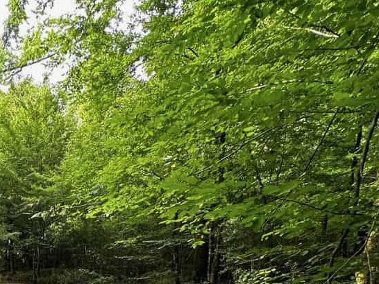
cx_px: -11
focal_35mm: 35
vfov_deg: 34.8
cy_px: 315
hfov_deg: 43.9
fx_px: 383
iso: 100
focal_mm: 2.2
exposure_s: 1/99
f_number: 2.2
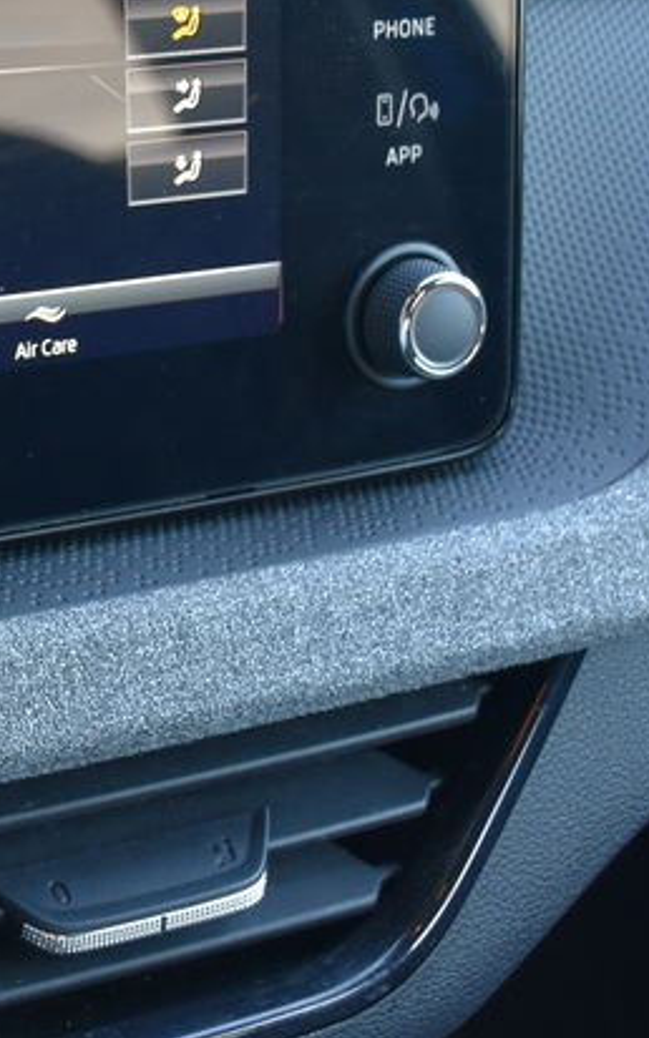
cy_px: 250
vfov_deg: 24.0
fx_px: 2413
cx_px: -211
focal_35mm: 85
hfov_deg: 14.6
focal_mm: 23
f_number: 4
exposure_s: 1/60
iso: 640
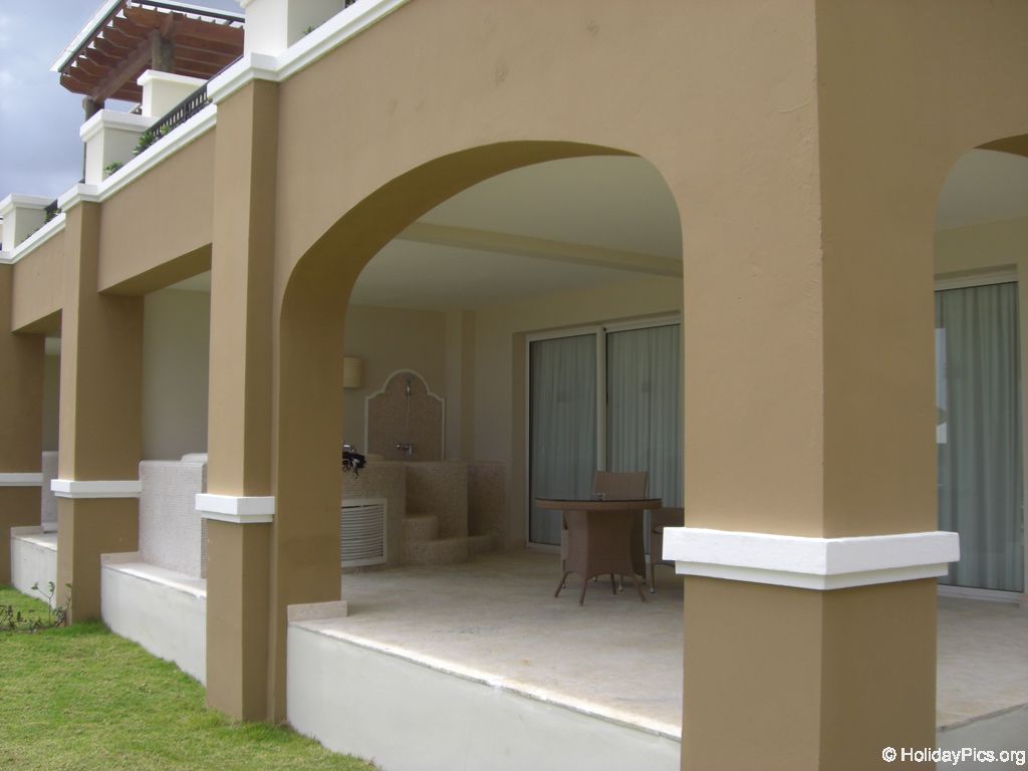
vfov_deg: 37.7
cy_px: 386
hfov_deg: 49.0
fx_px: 1128
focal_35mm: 38
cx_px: 514
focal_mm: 6.2
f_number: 2.7
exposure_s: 1/800
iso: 64
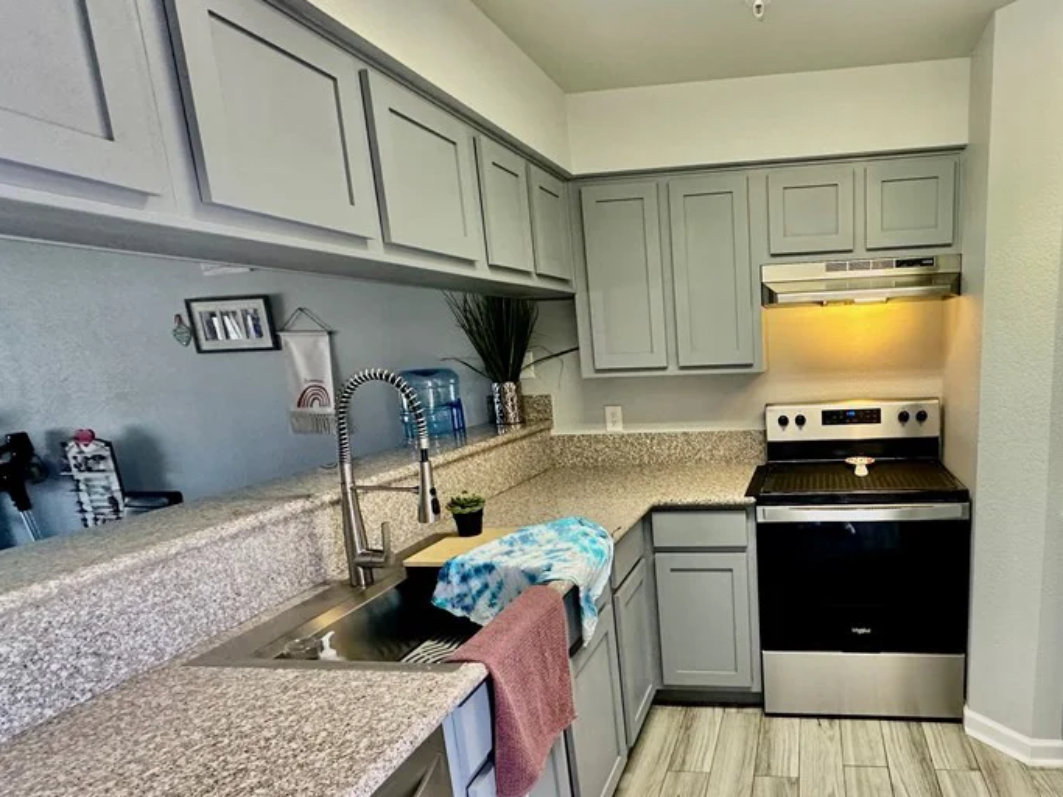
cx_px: 733
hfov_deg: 75.8
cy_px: 473
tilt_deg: -11.4
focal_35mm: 21
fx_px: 645
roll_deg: +2.2
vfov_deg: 62.9
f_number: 2.2
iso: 320
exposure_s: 1/120
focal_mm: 2.22
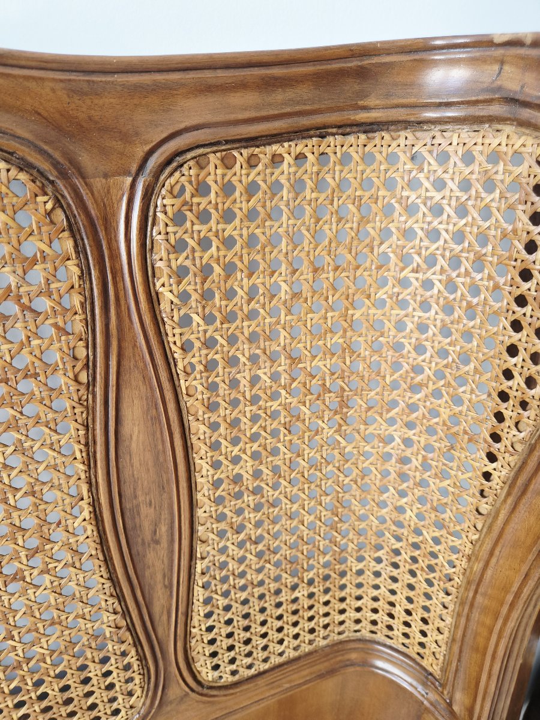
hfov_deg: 58.9
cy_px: 360
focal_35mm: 23
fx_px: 478
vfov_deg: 73.9
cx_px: 270
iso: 125
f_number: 1.8
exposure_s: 1/100
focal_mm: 5.4
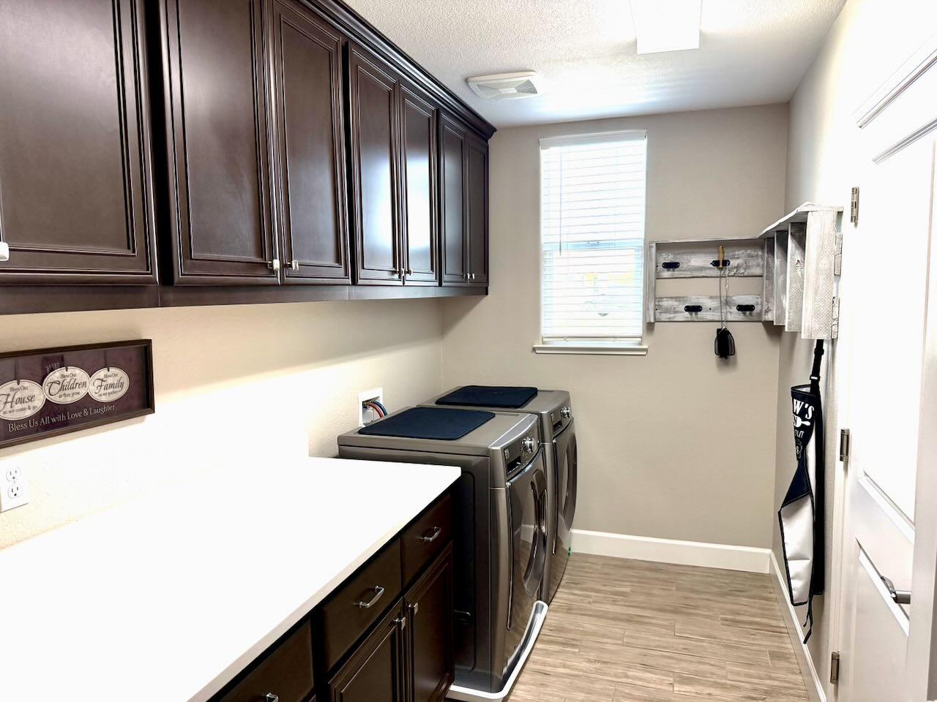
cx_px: 468
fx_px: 650
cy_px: 351
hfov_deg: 71.6
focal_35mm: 24
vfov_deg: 56.8
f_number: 1.78
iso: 200
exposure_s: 1/167
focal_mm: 6.76
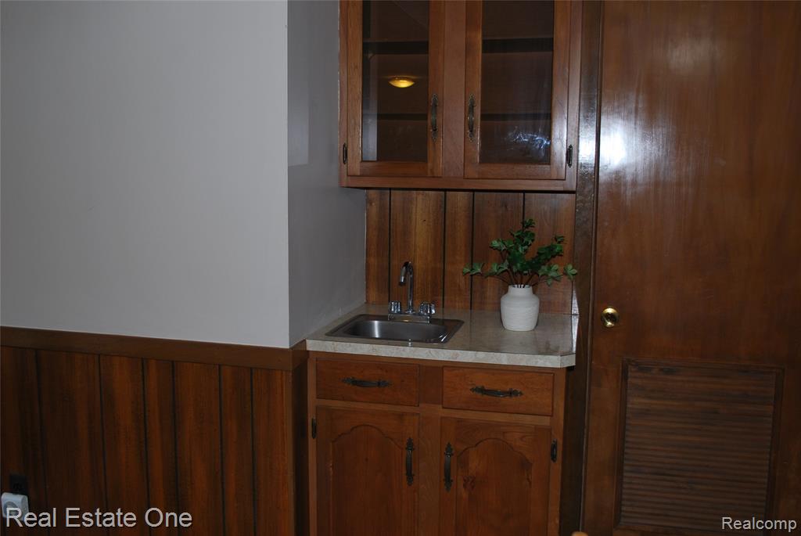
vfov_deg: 40.1
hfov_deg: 57.2
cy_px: 268
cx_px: 400
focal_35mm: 33
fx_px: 735
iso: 200
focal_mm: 22
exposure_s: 1/60
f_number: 4
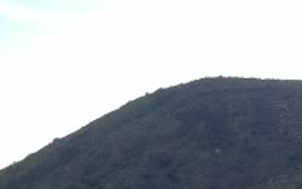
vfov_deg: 10.7
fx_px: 1013
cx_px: 285
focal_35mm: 123
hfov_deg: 16.7
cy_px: 112
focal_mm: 4.3
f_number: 2.4
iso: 64
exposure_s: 1/184
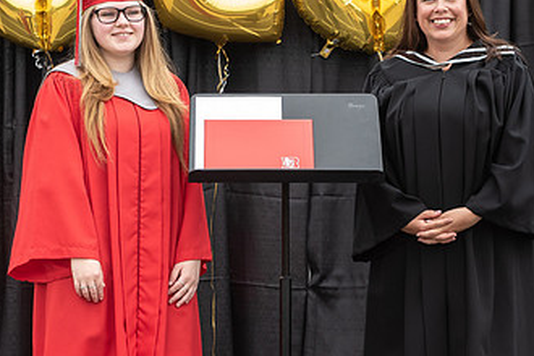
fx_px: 1869
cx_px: 216
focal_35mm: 126
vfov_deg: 10.9
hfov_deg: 16.2
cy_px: 198
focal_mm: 52
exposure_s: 1/320
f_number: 5.6
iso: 500
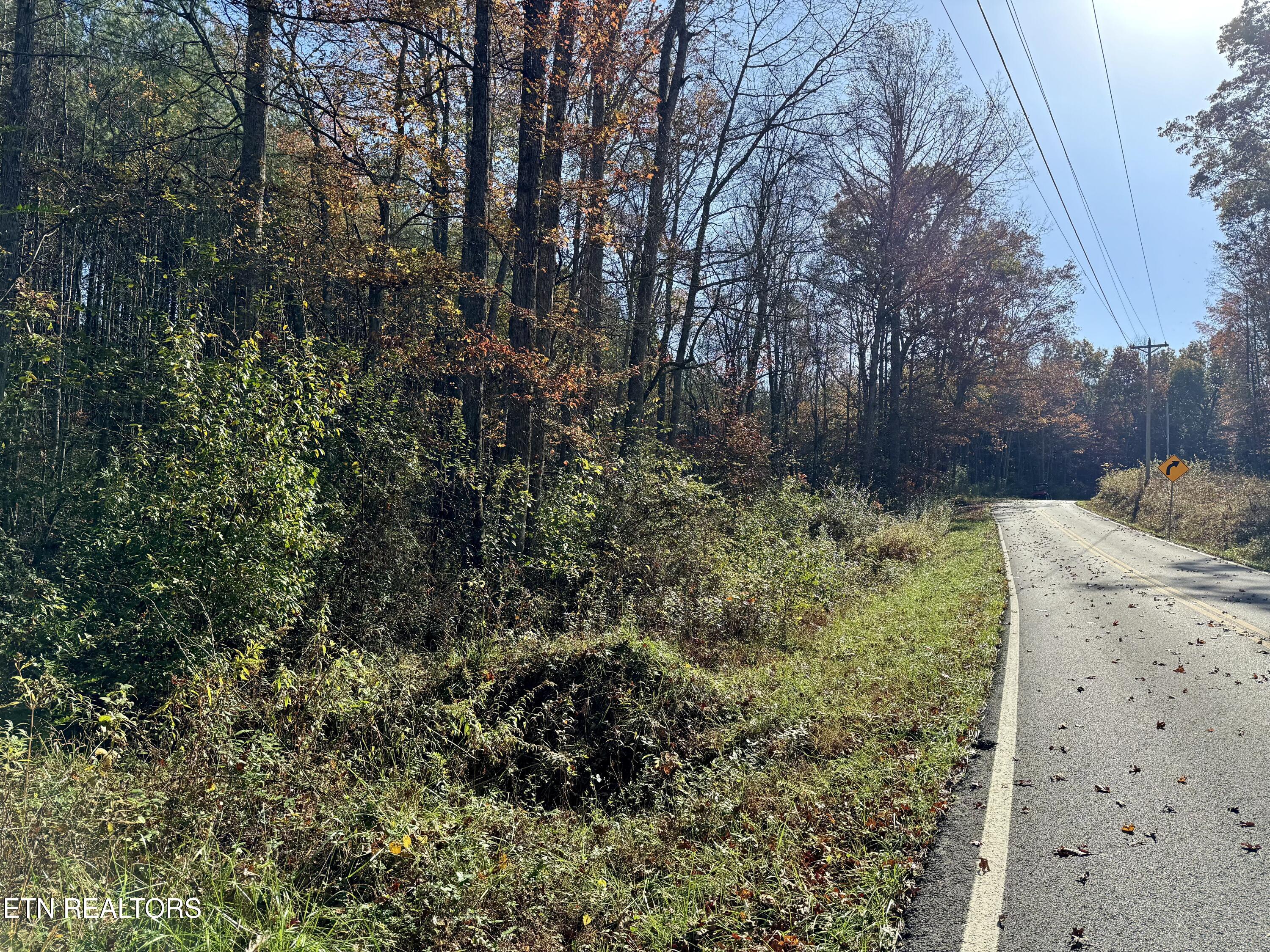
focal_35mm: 24
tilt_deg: +5.6
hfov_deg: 71.6
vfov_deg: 56.8
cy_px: 476
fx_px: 881
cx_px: 635
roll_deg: -1.3
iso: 80
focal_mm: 6.76
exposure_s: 1/2174
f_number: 1.78
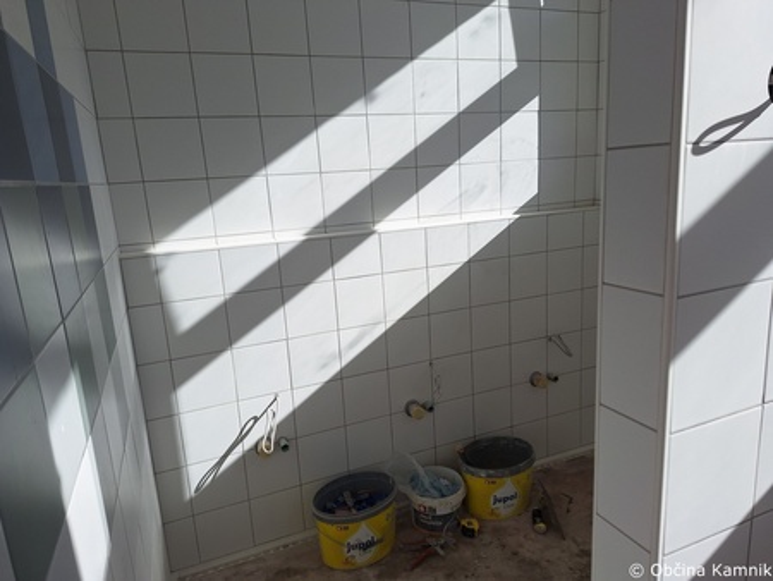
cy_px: 290
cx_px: 386
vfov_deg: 58.9
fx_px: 514
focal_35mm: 23
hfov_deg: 73.9
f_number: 1.8
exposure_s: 1/2551
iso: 40
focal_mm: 5.54
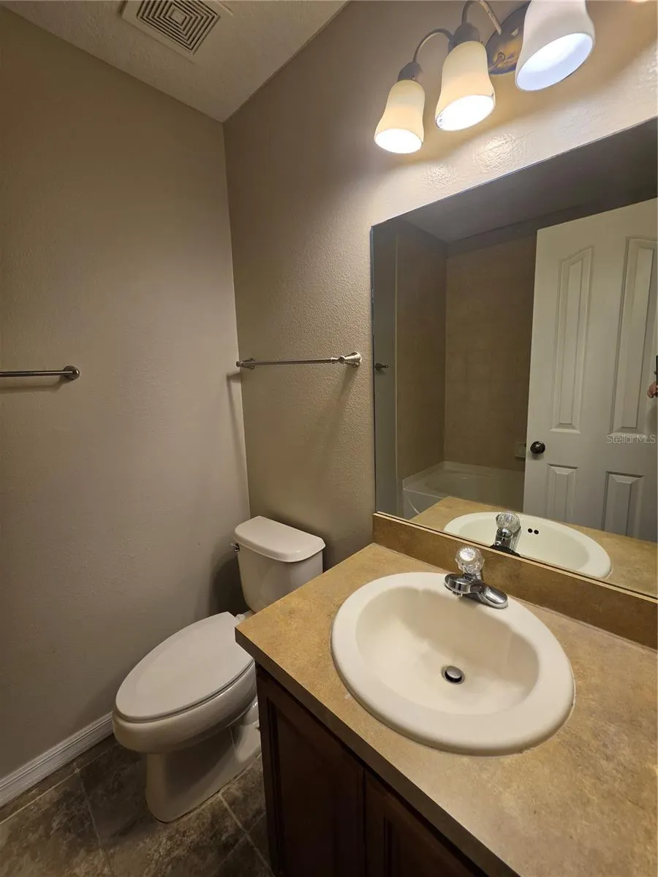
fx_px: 329
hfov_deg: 89.9
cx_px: 329
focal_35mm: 13
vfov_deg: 106.2
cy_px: 438
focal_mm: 2.2
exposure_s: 1/120
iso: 25
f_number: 1.9
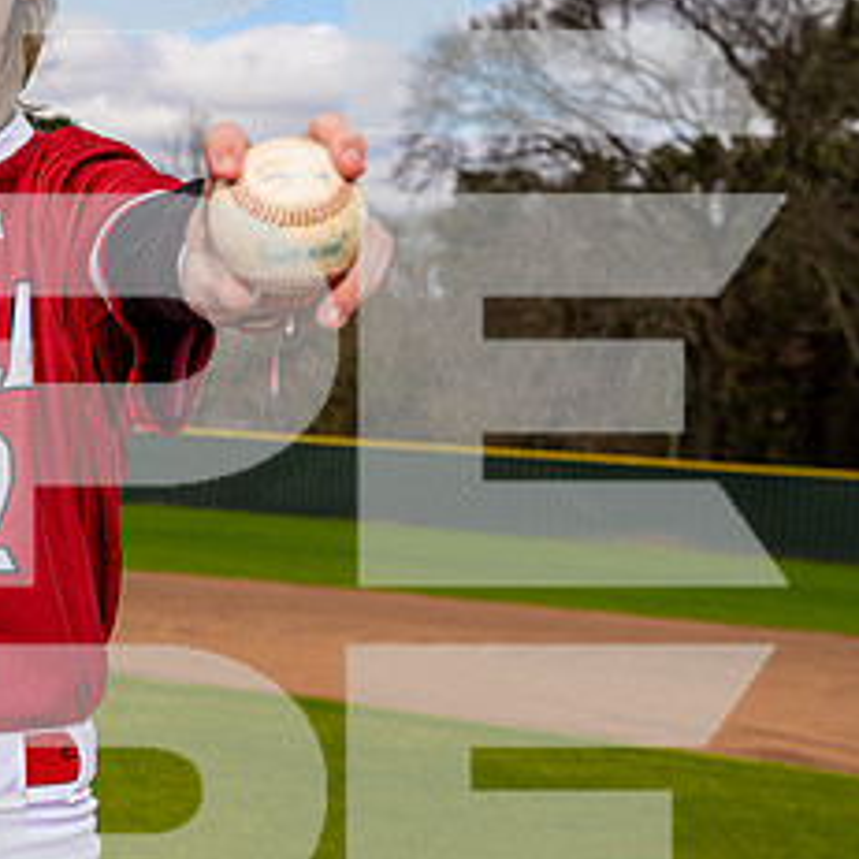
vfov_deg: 18.1
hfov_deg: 17.3
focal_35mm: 96
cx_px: -160
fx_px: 2695
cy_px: 392
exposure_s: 1/250
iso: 100
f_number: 6.3
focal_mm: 45
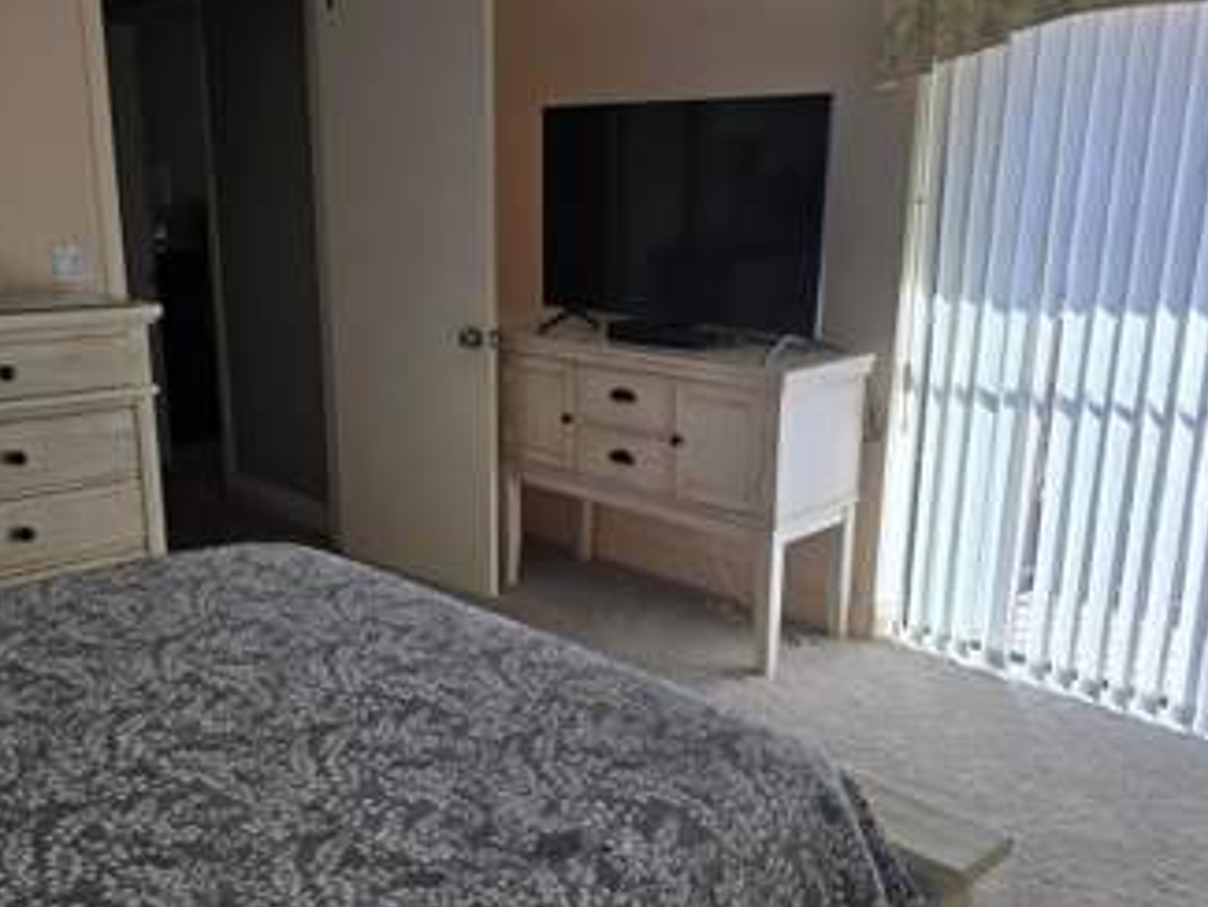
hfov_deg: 53.9
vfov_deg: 41.8
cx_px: 587
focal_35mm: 34
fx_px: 1187
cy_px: 487
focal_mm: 6.3
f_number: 1.7
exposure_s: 1/180
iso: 16
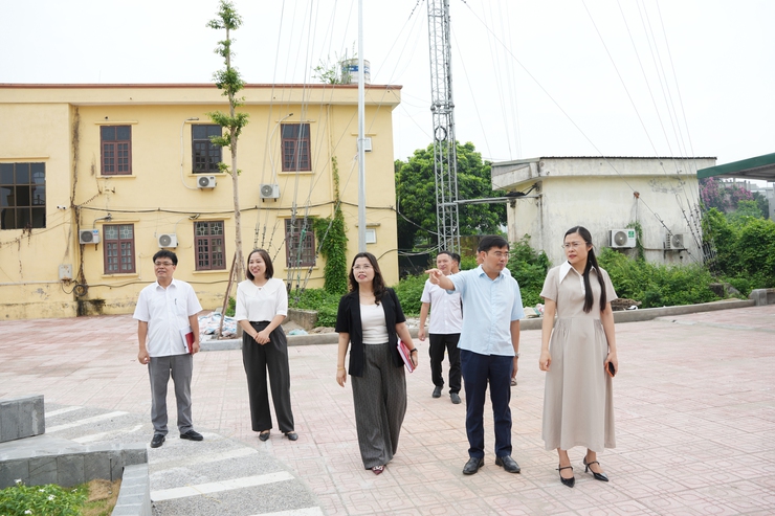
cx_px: 388
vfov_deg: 44.5
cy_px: 258
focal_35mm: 29
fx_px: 631
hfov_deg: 63.1
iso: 100
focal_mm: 29.3
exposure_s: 1/125
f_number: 6.3
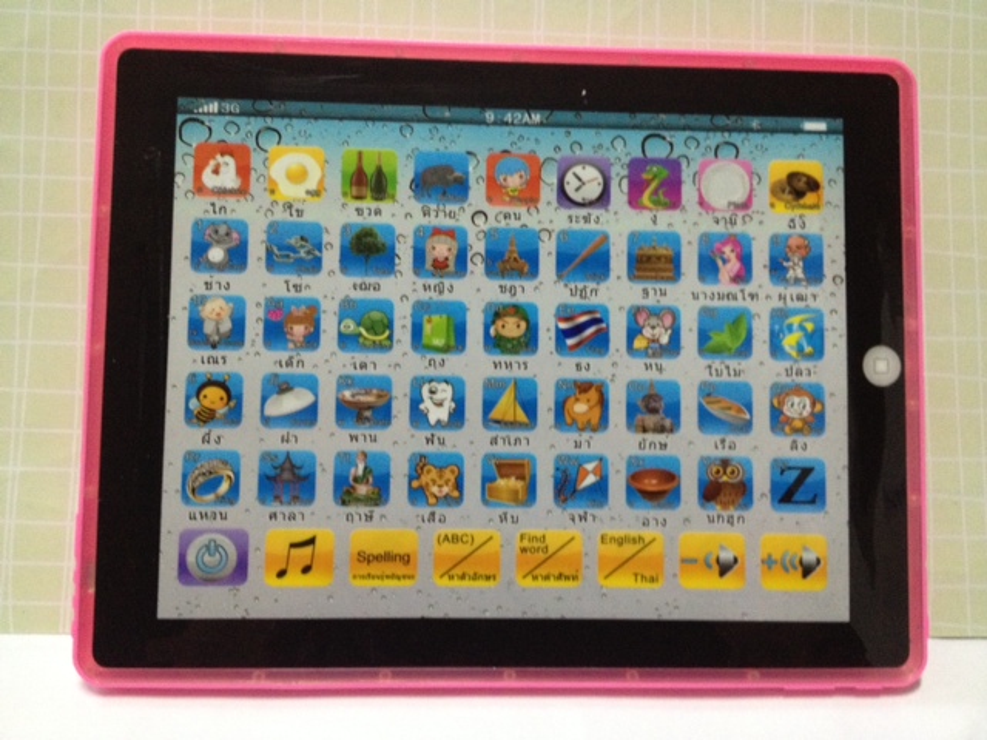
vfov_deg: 40.7
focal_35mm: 35
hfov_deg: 52.6
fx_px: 998
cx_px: 494
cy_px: 370
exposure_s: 1/15
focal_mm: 4.28
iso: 400
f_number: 2.4
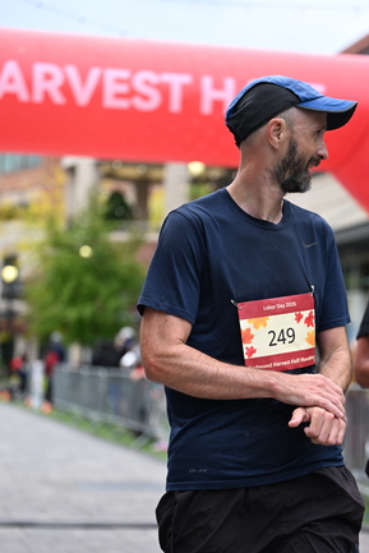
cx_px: 224
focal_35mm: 89
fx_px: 1367
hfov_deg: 15.4
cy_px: 337
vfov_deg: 22.8
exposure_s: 1/2500
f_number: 2.8
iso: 1250
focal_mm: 70
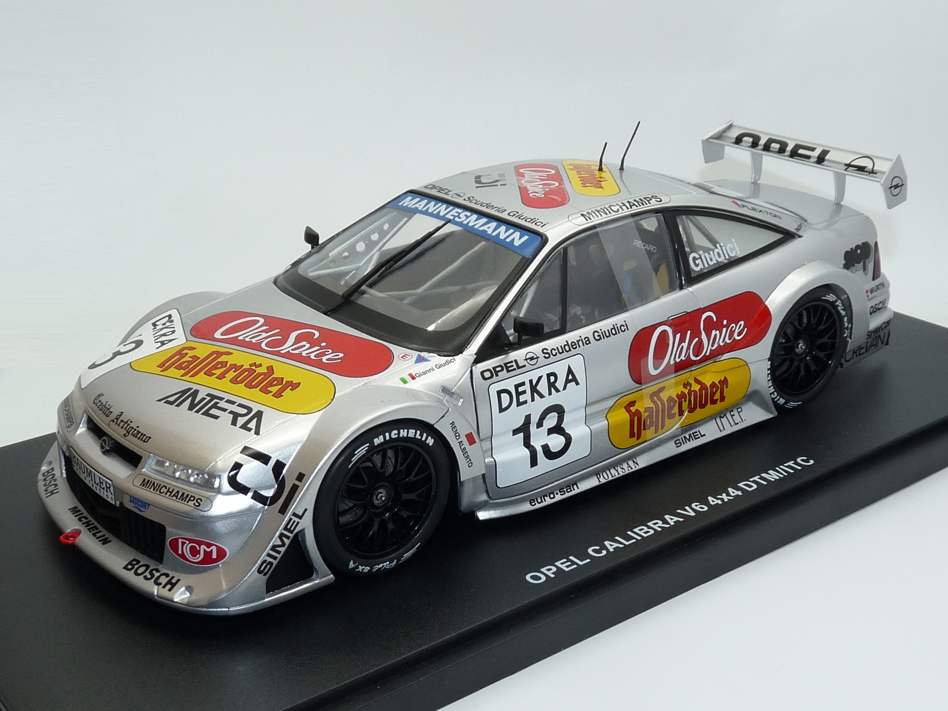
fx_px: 1369
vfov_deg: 29.1
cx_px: 474
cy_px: 356
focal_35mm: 50
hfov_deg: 38.2
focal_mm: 4.9
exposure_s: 1/125
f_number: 4
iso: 100
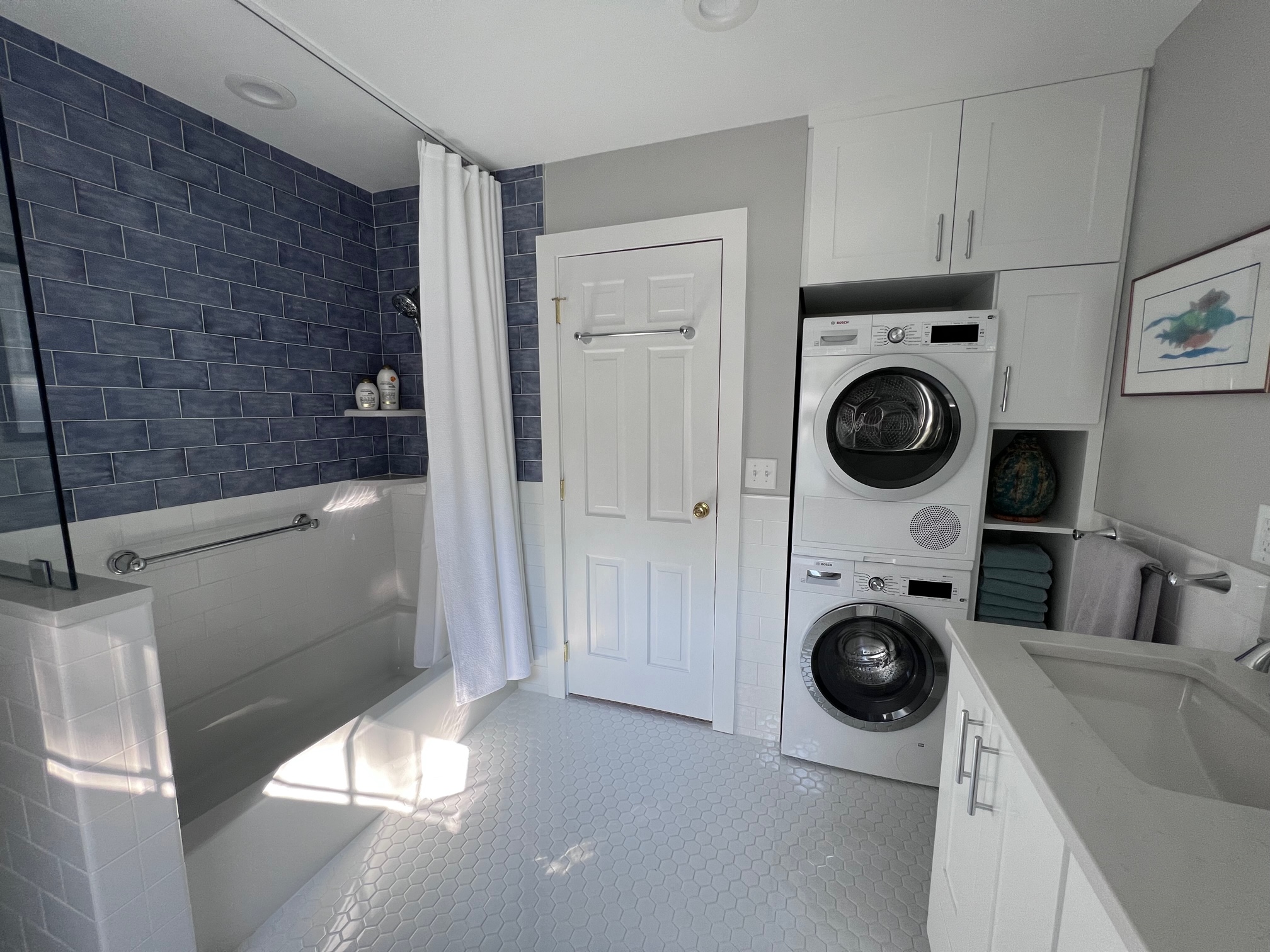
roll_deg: +0.1
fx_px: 477
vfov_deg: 89.9
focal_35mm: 13
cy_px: 476
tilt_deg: -7.6
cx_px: 635
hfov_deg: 106.2
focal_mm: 1.57
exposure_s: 1/99
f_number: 1.8
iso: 80
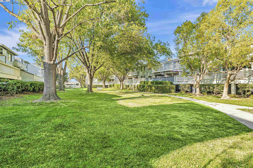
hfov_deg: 86.9
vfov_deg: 64.6
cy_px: 84
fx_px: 134
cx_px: 126
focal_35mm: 19
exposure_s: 1/50
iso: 100
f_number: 8
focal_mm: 19
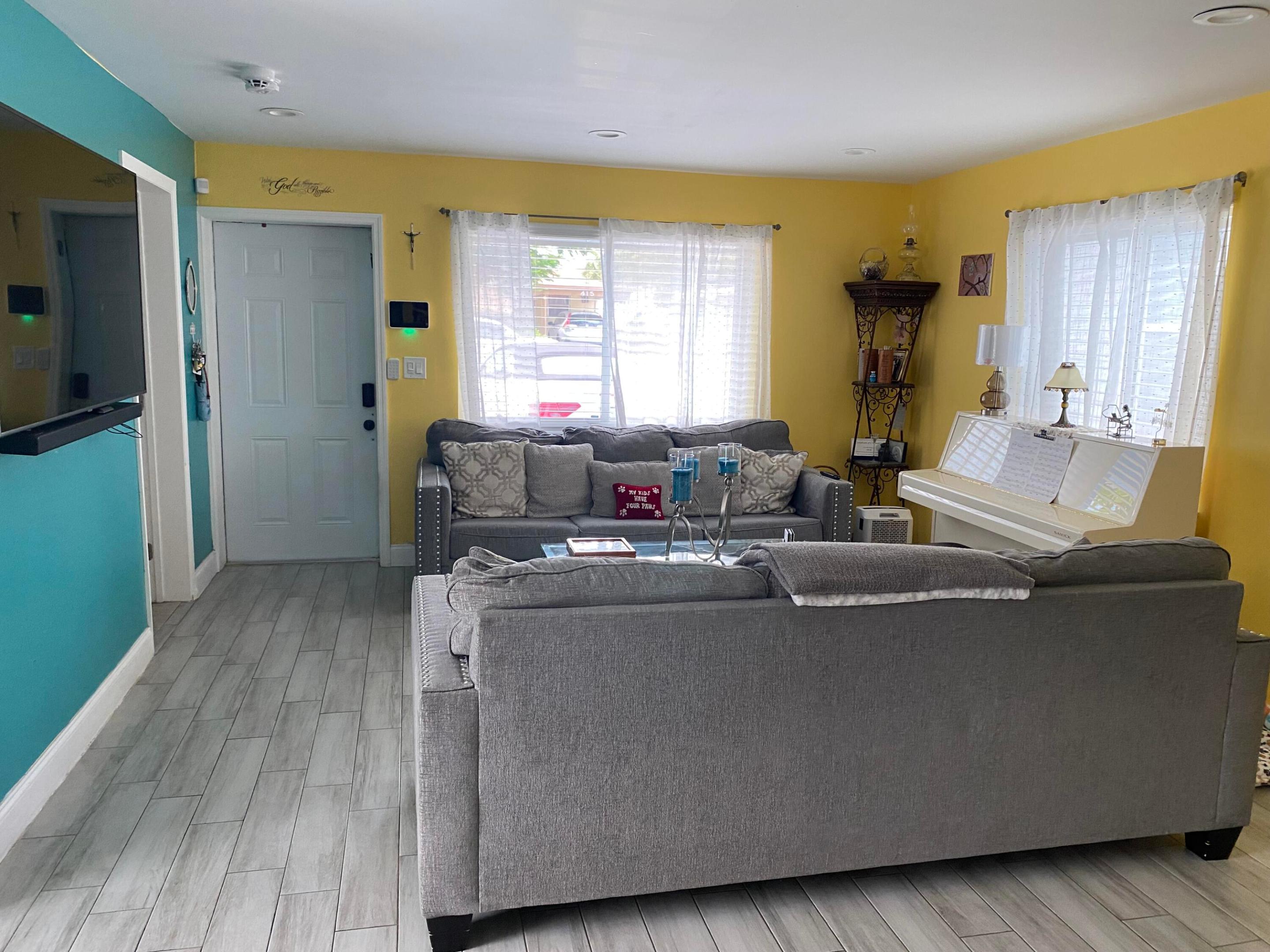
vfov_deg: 53.1
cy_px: 476
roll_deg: -0.7
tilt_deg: -8.6
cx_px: 635
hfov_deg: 67.3
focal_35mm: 26
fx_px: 954
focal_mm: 4.25
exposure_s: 1/91
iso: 125
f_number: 1.8
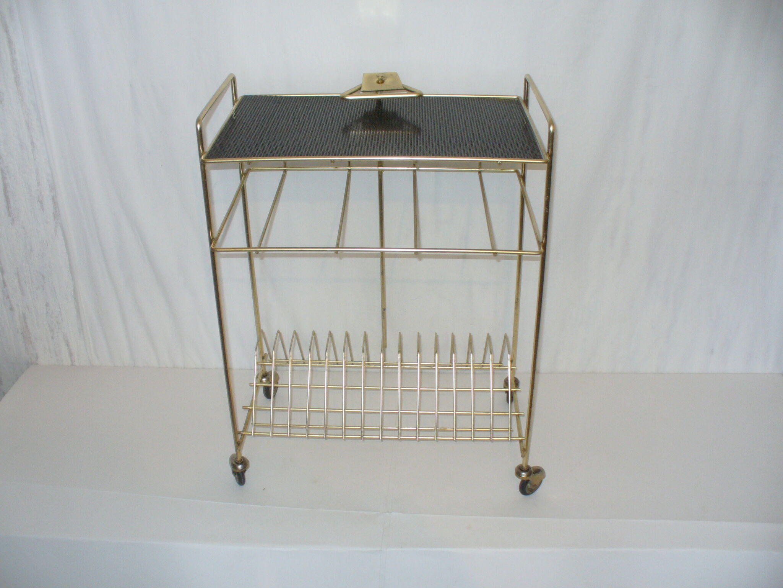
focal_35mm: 37
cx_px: 392
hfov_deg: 50.1
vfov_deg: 38.7
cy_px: 294
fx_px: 837
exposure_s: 1/8
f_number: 2.8
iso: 125
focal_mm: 6.1
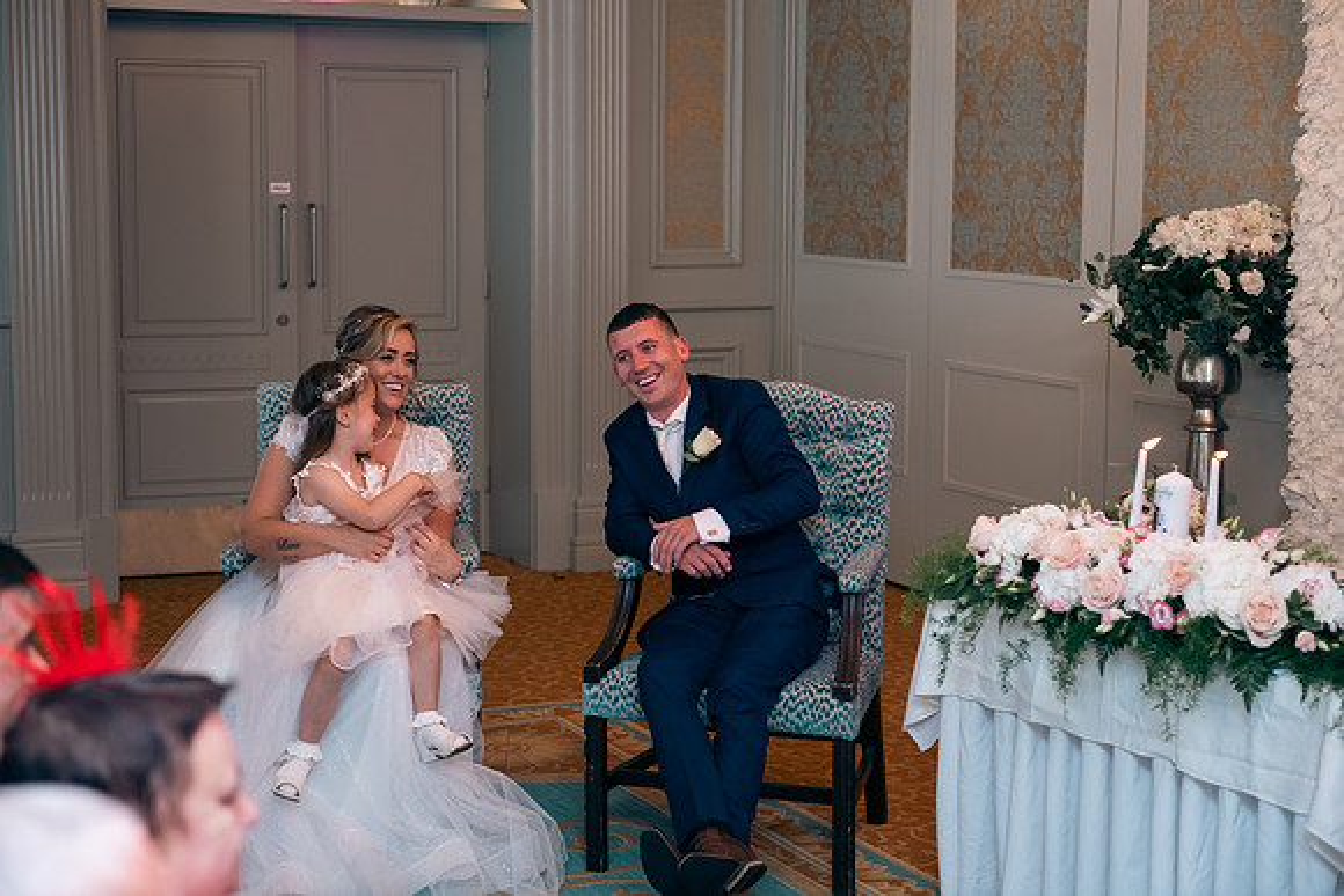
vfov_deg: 21.9
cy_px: 448
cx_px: 672
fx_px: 2315
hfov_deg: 32.4
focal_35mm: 62
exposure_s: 1/160
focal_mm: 62
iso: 640
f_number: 3.5
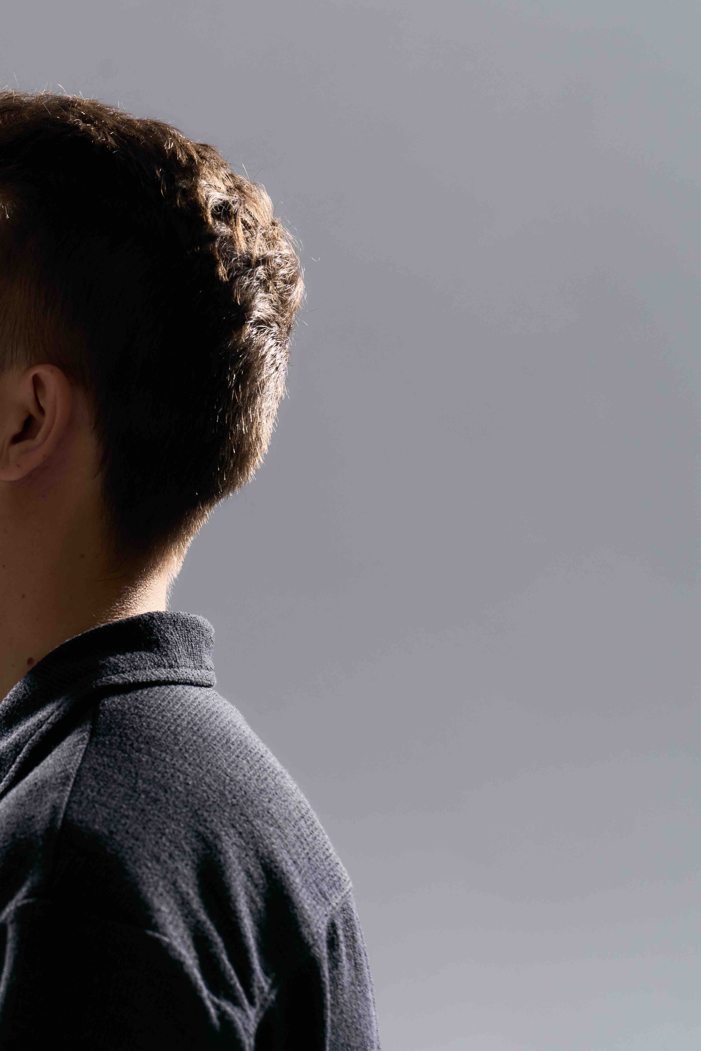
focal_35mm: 106
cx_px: -15
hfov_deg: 12.7
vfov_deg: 19.3
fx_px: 3096
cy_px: 527
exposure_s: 1/250
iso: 500
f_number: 6.3
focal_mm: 70
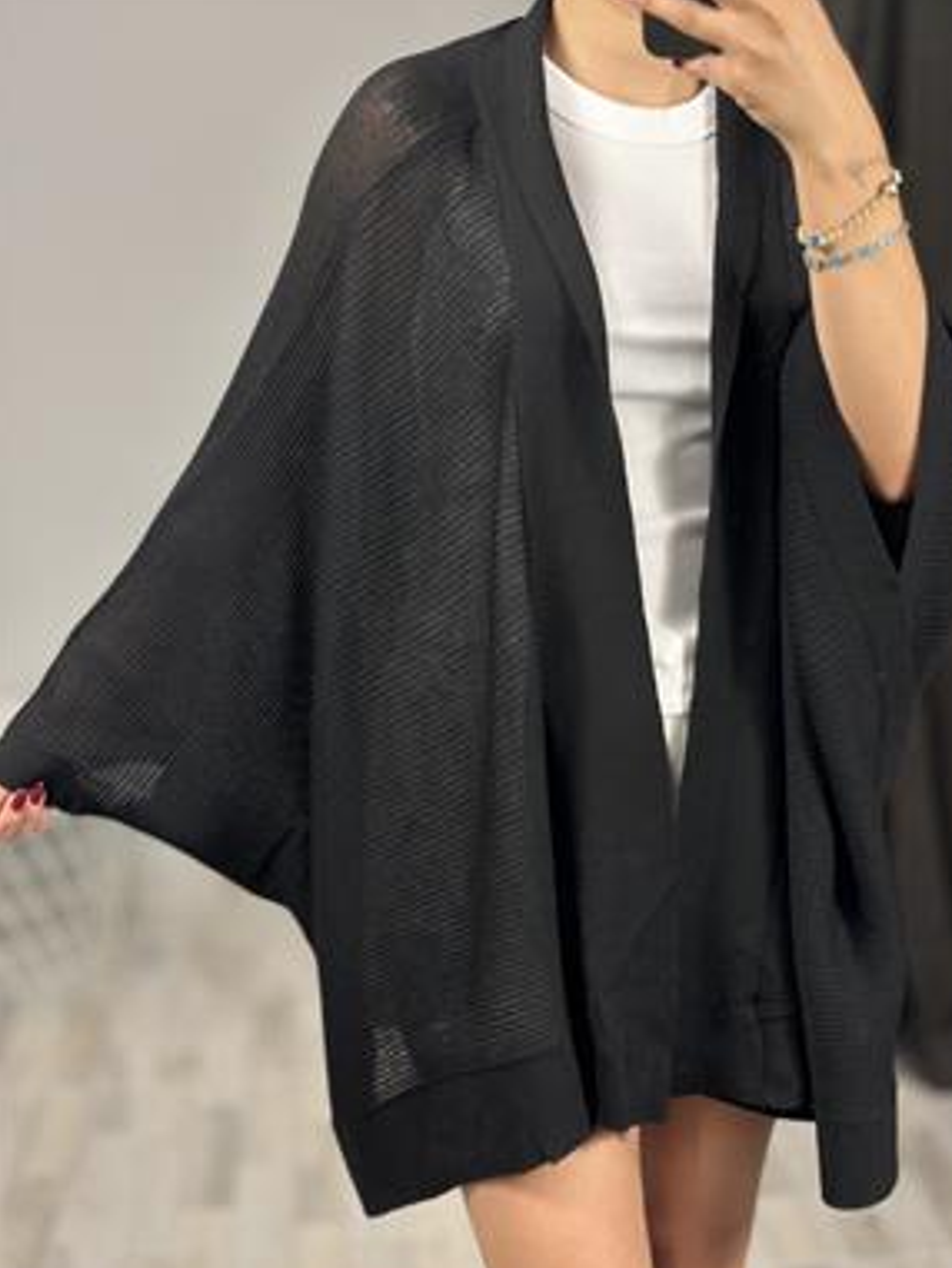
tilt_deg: -30.6
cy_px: 667
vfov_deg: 36.8
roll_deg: +3.0
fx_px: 1906
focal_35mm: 52
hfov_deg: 28.0
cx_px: 506
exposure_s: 1/50
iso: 125
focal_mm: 6.86
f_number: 1.78
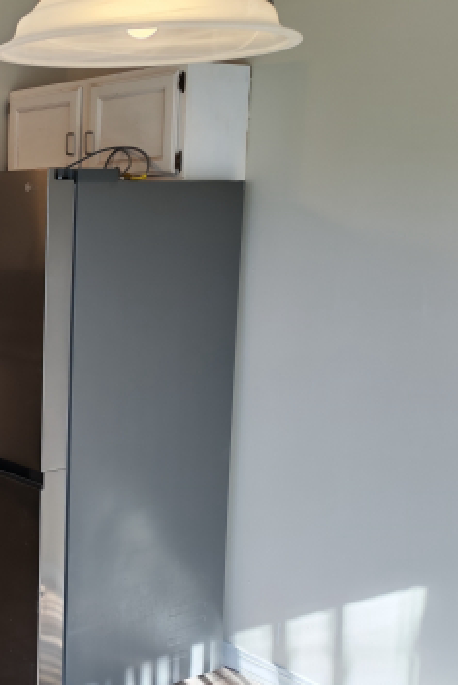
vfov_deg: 37.5
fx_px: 1009
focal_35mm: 53
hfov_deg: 22.7
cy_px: 342
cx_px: -141
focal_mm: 6.12
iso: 50
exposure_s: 1/100
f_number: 1.9
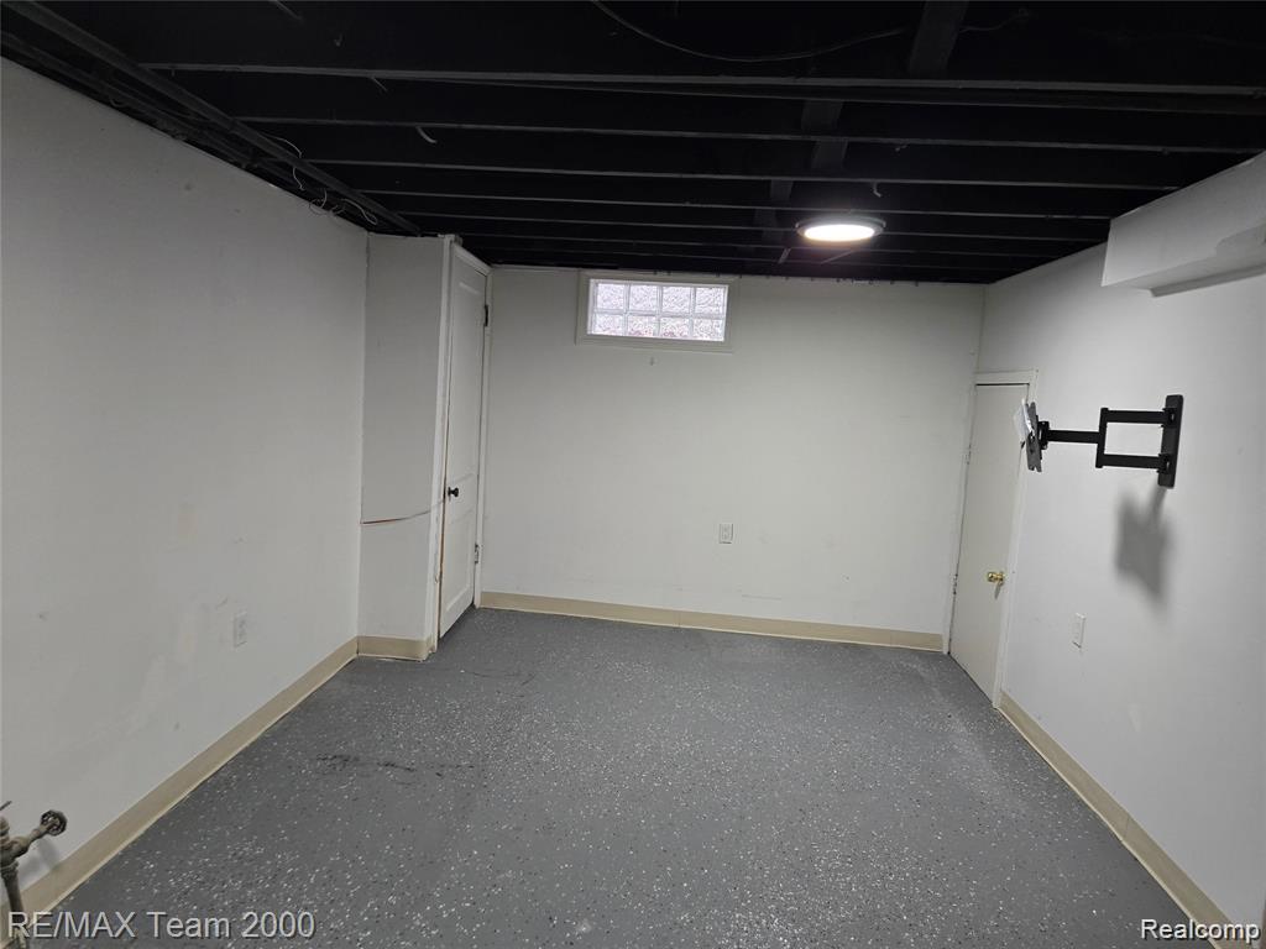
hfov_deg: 73.9
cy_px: 474
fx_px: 841
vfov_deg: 58.9
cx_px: 633
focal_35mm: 23
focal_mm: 5.4
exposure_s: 1/120
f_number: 1.8
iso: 400
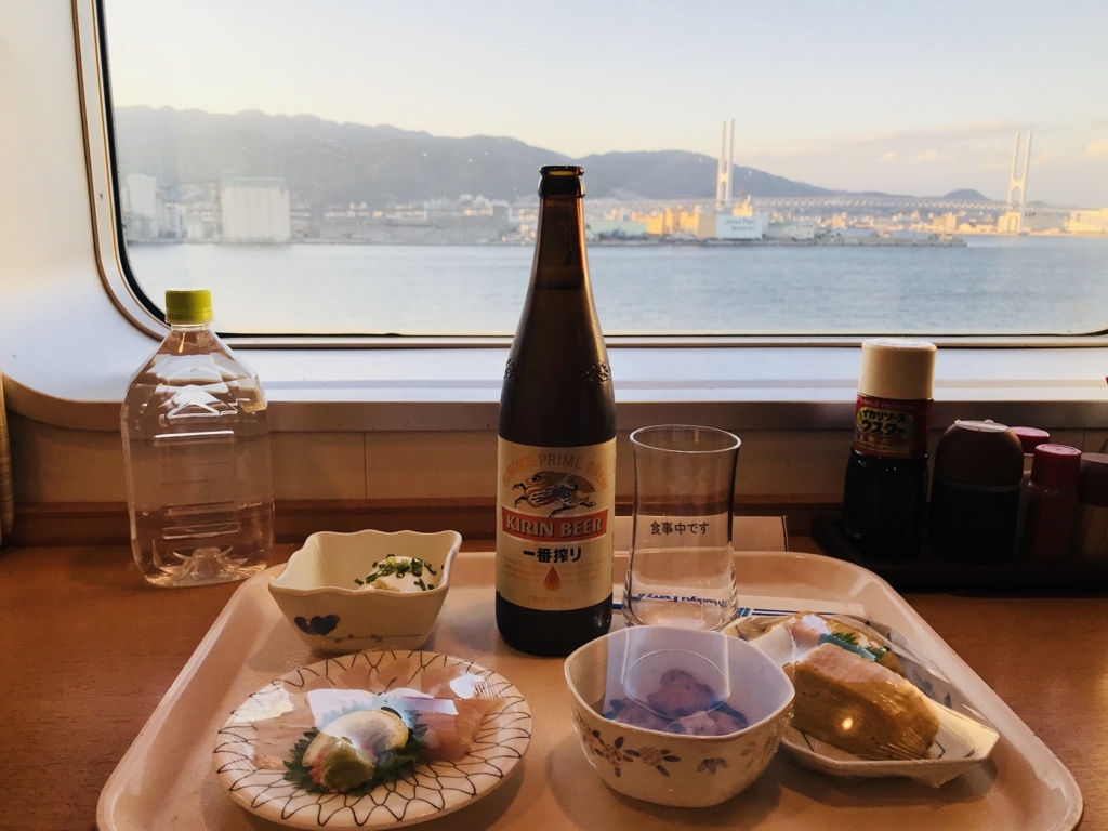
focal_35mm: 28
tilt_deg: -12.4
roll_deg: -1.5
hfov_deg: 63.4
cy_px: 416
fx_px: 896
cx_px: 554
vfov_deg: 49.7
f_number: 1.8
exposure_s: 1/344
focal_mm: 3.99
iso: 20
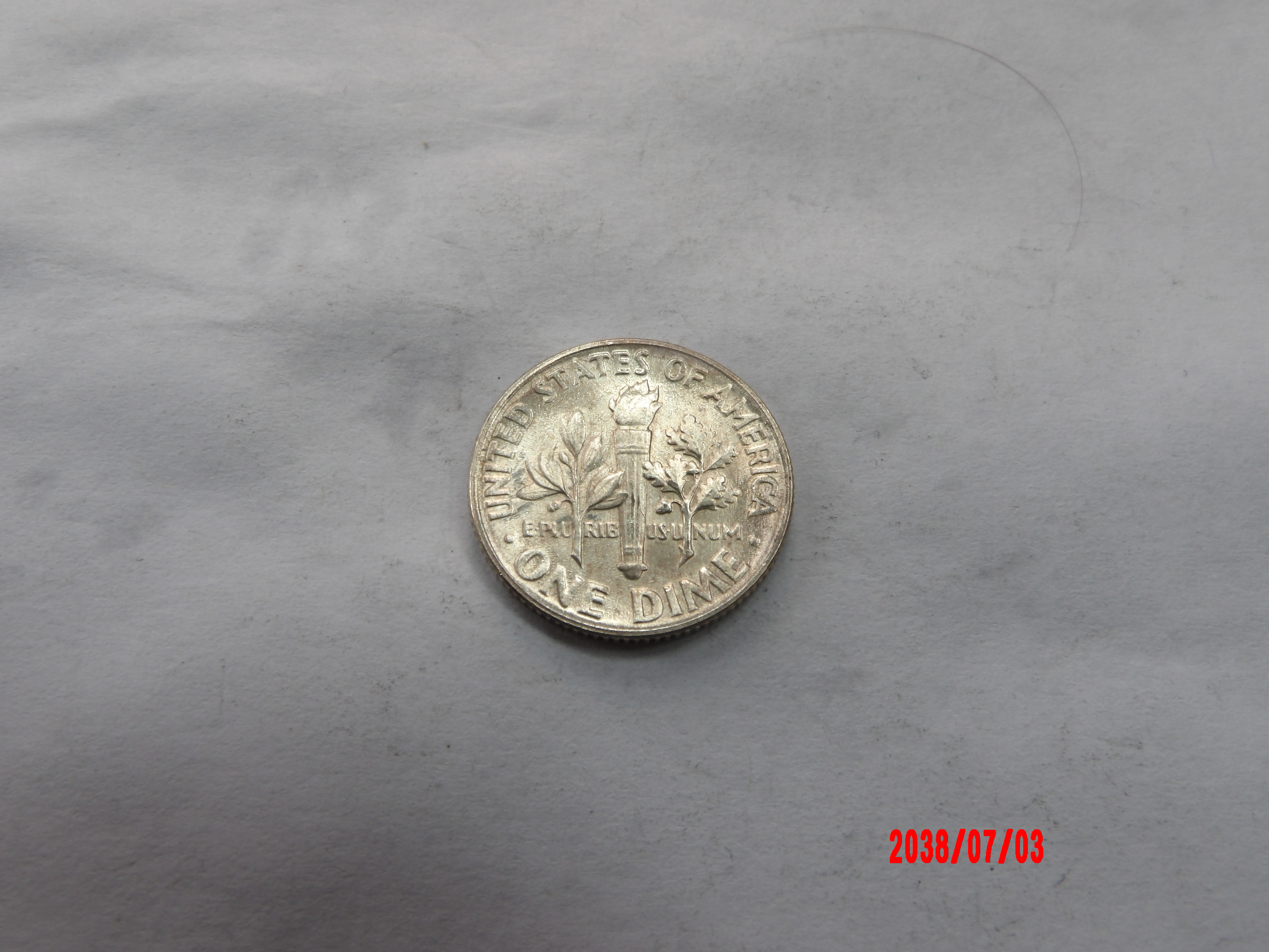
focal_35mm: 34
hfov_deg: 54.0
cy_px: 476
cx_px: 634
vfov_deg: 41.8
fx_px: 1246
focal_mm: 6.2
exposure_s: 1/47
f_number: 4.5
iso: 100
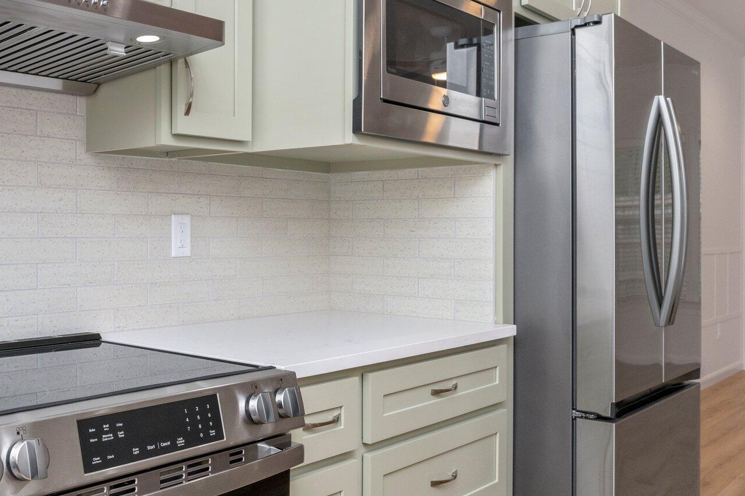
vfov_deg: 36.9
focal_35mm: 36
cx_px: 164
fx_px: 740
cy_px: 286
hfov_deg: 50.6
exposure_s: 1/80
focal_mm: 22.5
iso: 320
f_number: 9
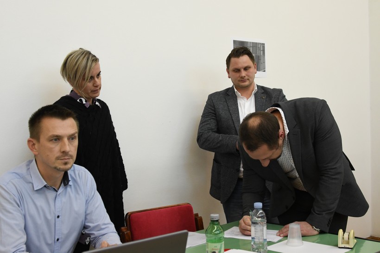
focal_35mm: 48
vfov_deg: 28.1
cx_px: 190
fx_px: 507
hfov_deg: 41.1
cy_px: 126
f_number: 3.8
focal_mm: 32
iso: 2000
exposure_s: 1/320
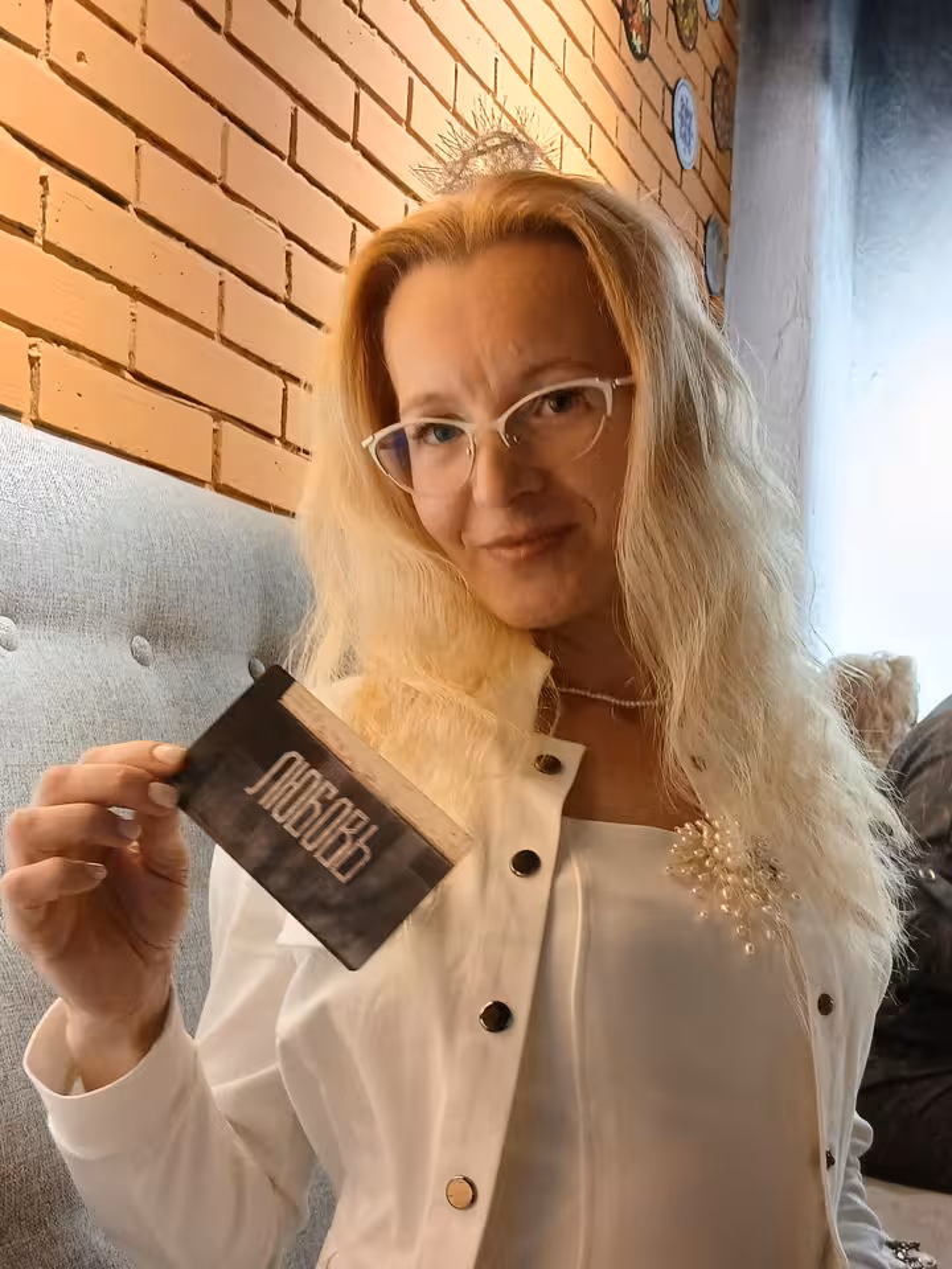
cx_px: 476
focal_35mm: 26
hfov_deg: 53.1
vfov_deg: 67.3
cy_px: 634
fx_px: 953
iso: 250
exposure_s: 1/33.3
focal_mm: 3.98
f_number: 1.8
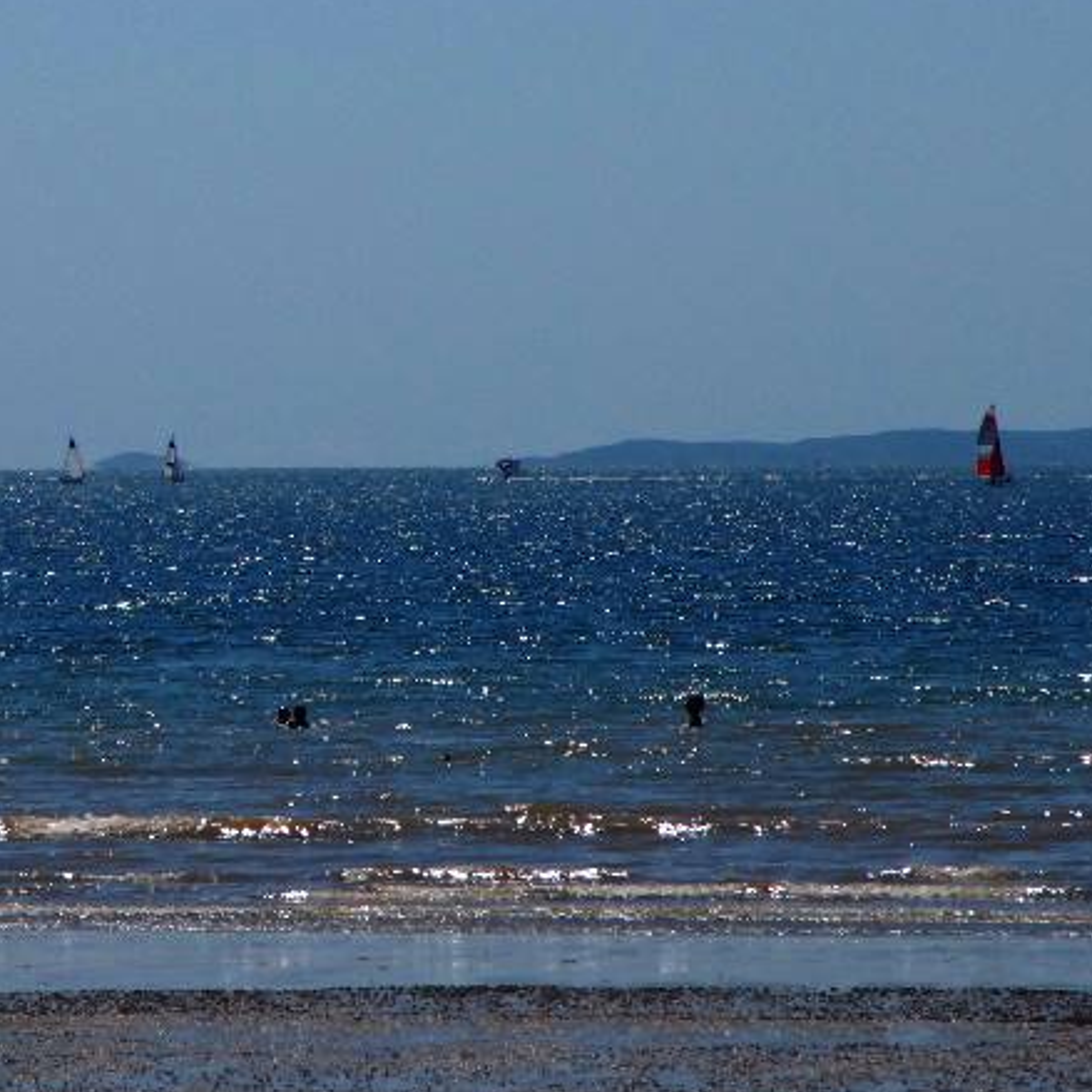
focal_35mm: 357
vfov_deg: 4.9
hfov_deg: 4.9
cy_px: 461
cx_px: -5
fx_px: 12741
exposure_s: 1/2000
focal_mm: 120
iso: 1000
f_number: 11
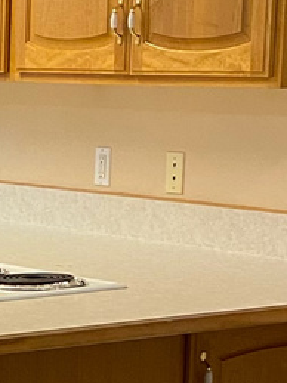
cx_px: -256
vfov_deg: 12.6
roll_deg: +0.6
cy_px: 439
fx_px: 1704
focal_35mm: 154
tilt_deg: -11.9
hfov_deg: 9.1
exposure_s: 1/60
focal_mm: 4.25
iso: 125
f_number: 1.8
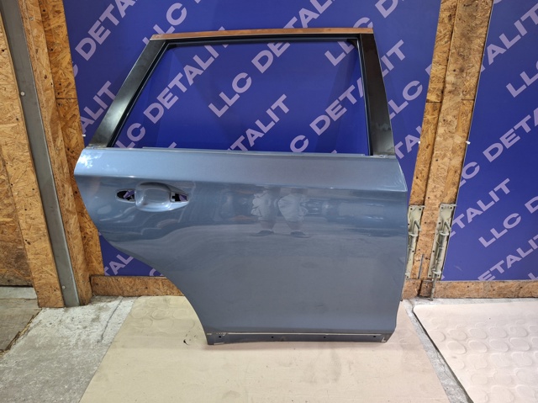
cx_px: 269
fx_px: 388
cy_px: 202
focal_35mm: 25
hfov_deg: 69.4
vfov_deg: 54.8
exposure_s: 1/50
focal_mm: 4.69
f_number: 1.8
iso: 200
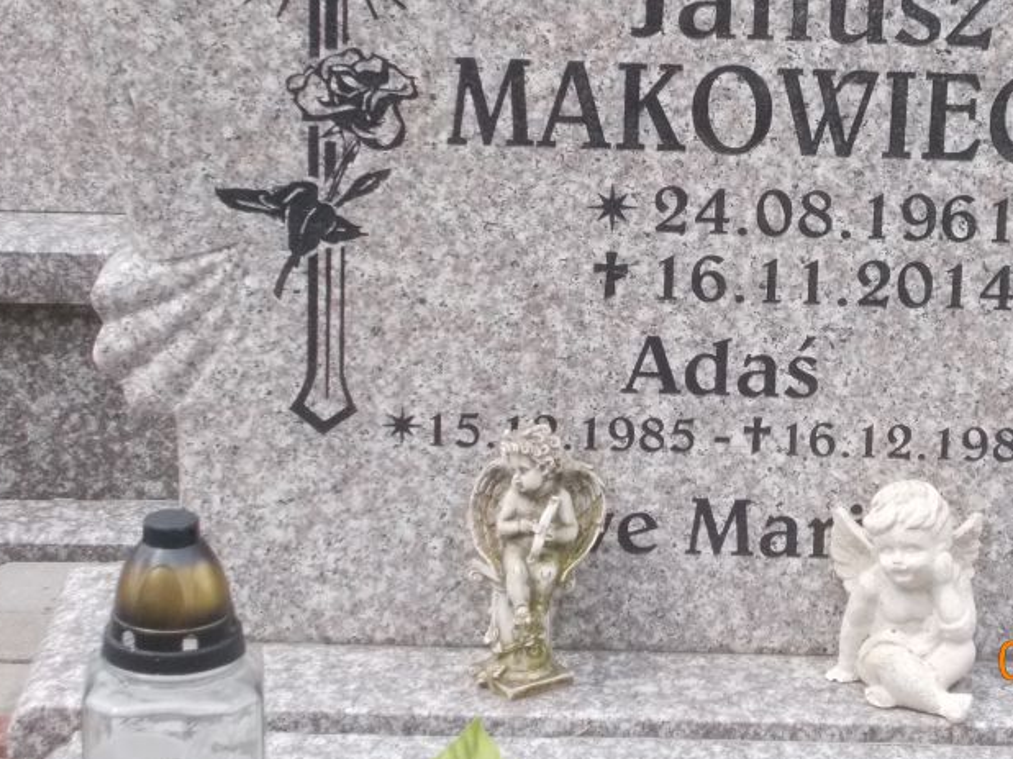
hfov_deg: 16.0
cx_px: 743
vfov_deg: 12.0
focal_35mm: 123
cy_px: 192
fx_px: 3598
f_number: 5.8
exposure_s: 1/500
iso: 360
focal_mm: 13.5
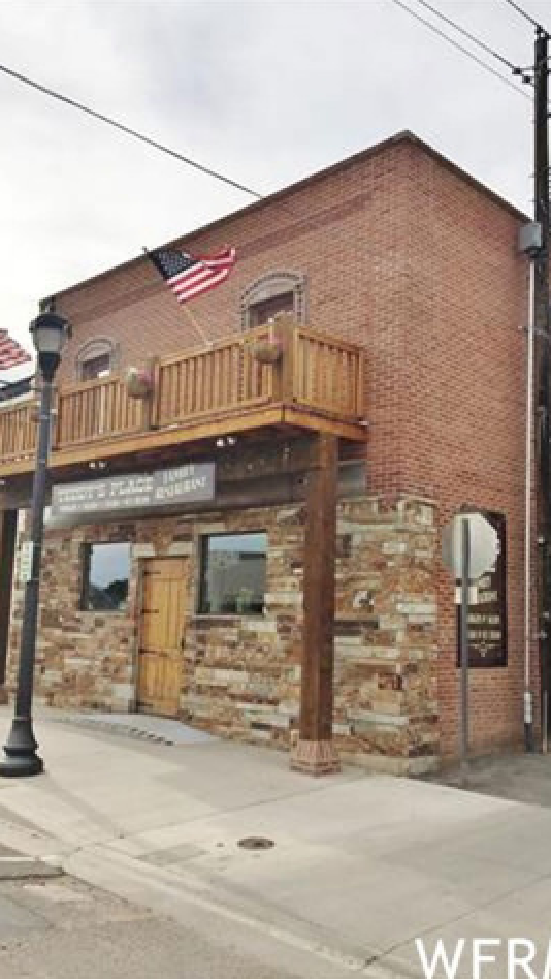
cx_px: 285
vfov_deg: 61.0
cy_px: 492
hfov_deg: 36.7
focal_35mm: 32
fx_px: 830
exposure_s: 1/2825
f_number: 2.2
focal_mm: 4.15
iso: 32
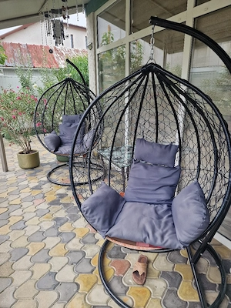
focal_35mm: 23
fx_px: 205
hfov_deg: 58.9
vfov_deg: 73.9
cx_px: 116
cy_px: 154
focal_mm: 6.4
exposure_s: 1/200
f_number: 1.8
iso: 50
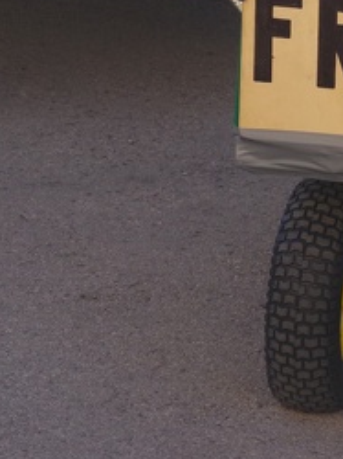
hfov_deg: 4.7
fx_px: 4116
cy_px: -6
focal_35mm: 311
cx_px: 561
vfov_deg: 6.4
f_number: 9
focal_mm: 67.5
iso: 800
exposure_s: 1/500
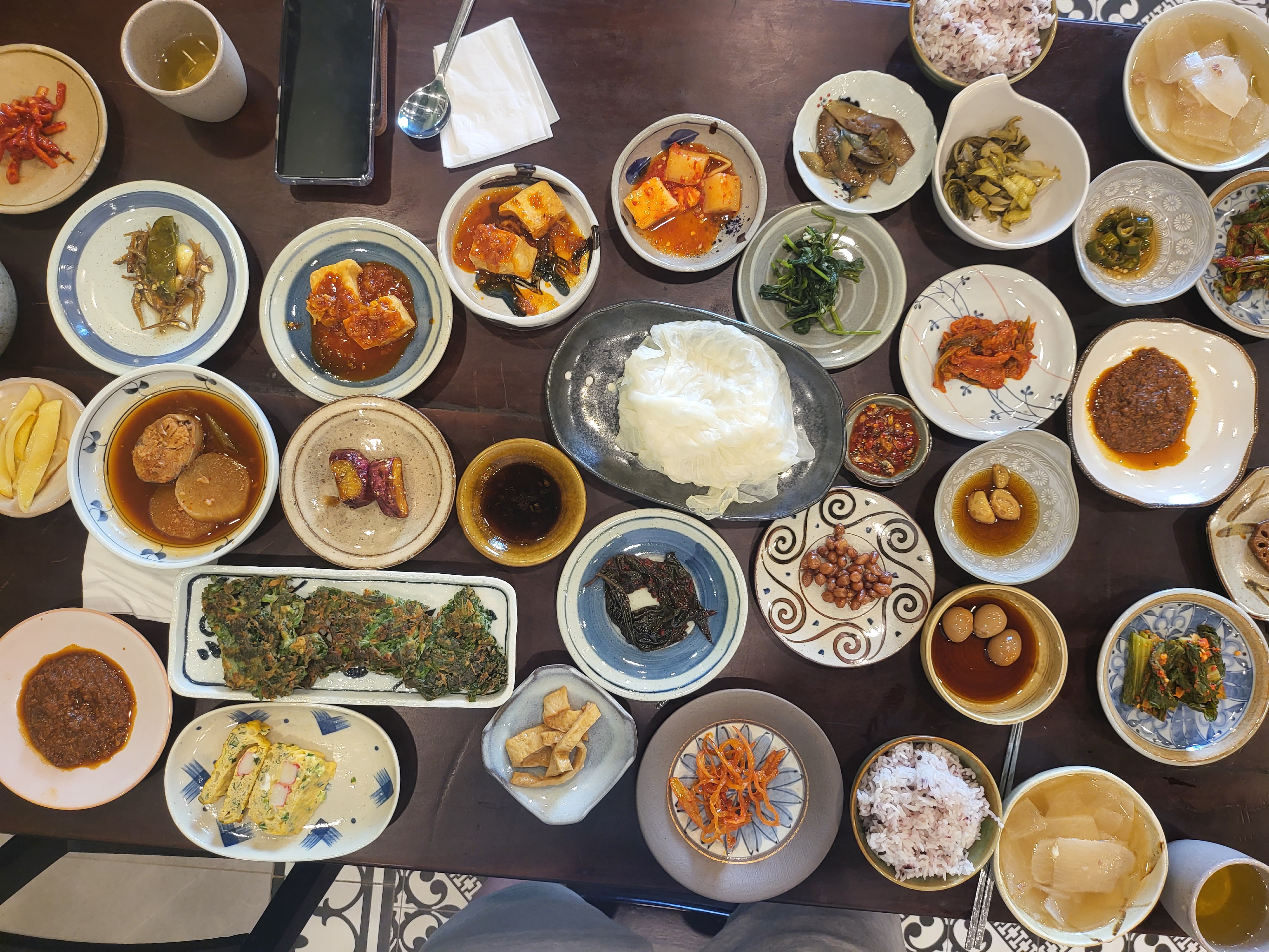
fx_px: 880
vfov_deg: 56.8
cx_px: 634
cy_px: 476
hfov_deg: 71.6
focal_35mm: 24
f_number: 1.8
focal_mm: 5
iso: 200
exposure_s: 1/40
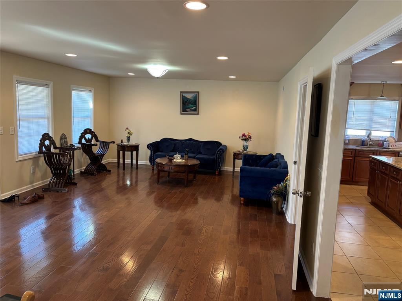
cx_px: 201
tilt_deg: -7.0
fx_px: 302
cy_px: 150
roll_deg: -2.1
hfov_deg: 67.3
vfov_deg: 53.1
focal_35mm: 26
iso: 160
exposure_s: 1/60
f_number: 1.6
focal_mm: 5.96
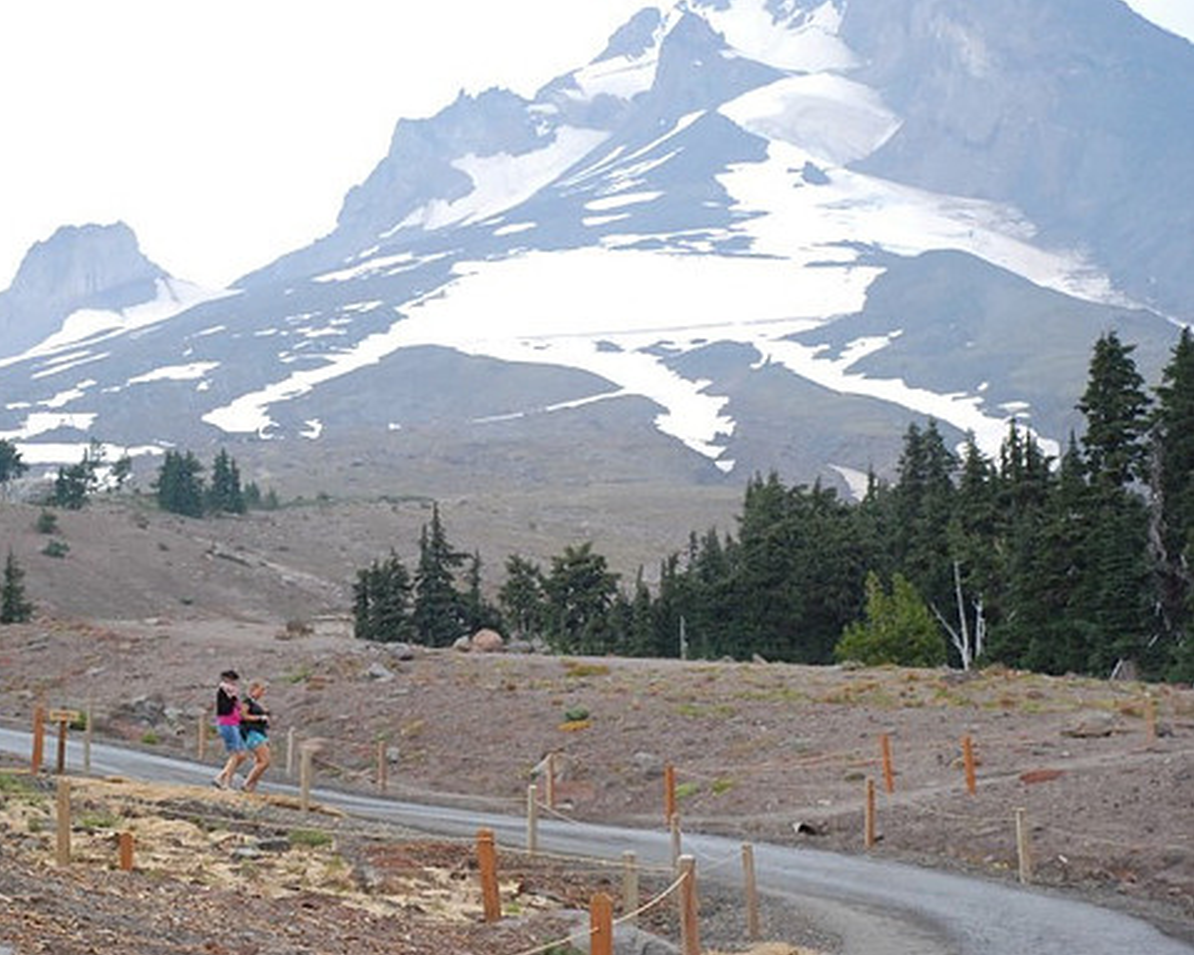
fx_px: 3498
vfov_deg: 15.5
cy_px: 482
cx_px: 474
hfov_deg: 19.3
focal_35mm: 99
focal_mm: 58
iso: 1600
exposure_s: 1/1250
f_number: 5.3
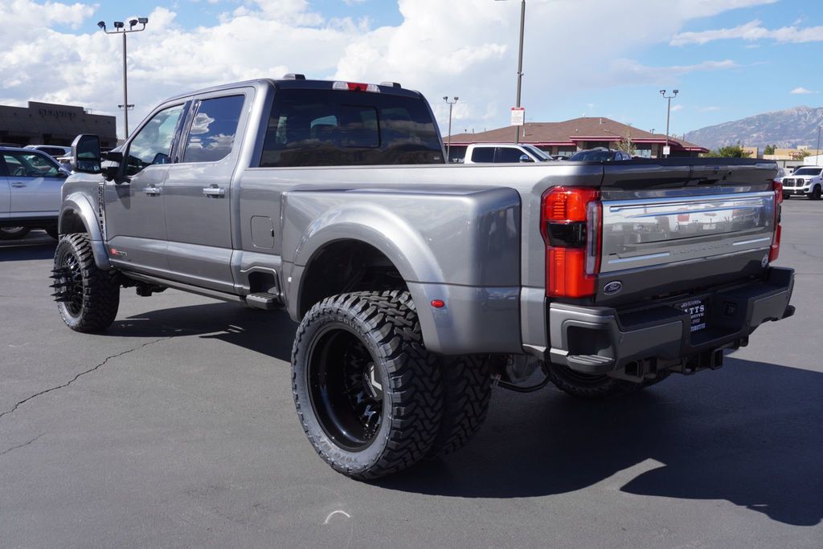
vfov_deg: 38.4
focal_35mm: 34
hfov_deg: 55.1
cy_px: 274
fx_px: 789
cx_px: 412
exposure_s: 1/200
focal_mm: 23
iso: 100
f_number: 8
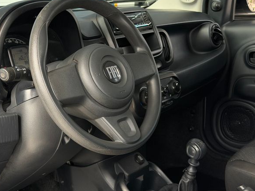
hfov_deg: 30.7
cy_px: 86
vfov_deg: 23.3
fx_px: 464
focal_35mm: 63
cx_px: 105
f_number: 1.78
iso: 125
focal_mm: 6.76
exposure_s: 1/221
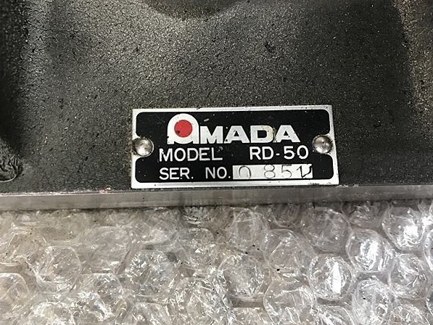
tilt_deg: -77.3
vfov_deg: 46.8
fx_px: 375
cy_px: 173
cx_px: 213
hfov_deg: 59.9
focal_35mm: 30
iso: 50
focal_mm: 3.99
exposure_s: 1/15
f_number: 1.8
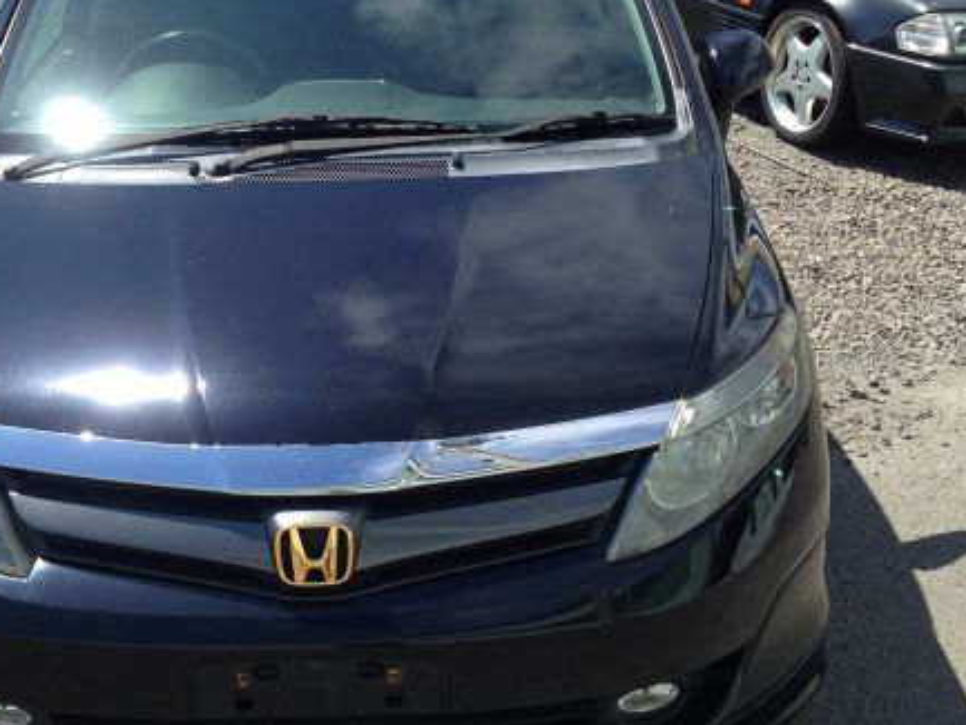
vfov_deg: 24.0
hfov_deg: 31.5
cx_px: 366
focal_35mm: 61
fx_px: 1703
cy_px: 290
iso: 50
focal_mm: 4.12
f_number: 2.4
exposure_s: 1/935
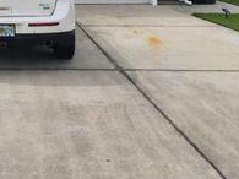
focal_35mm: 59
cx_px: -18
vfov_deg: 22.8
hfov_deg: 29.7
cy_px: -36
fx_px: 407
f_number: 1.8
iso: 12
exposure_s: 1/1864
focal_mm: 6.4
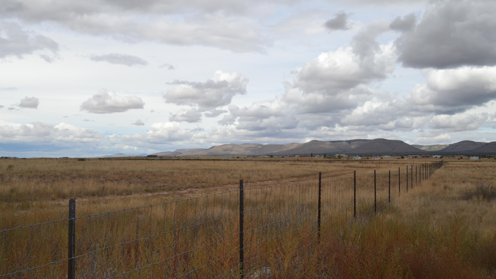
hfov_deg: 52.8
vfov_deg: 31.2
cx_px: 248
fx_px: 500
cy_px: 144
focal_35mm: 38
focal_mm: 24
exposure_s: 1/200
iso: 100
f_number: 9
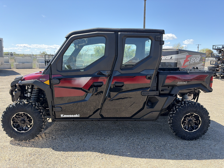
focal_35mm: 26
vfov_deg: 53.1
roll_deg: -0.5
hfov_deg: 67.3
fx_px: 168
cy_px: 84
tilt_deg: -8.3
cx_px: 112
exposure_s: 1/1901
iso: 64
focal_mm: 5.96
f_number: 1.6
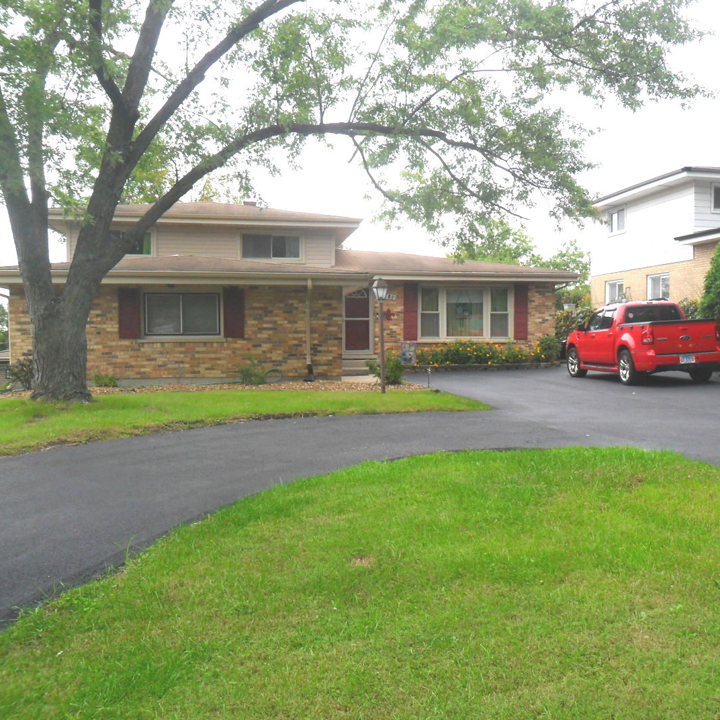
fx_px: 894
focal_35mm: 38
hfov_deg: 43.7
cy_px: 360
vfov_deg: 43.9
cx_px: 426
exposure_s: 1/180
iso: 100
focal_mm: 5.7
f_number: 3.7
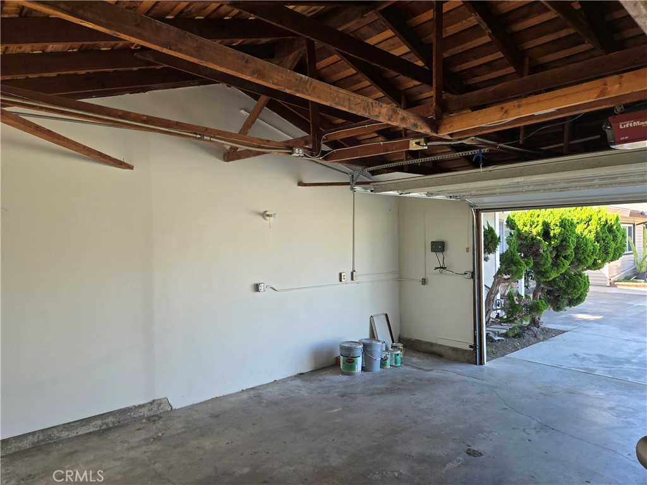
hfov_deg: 73.9
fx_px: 430
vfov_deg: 58.9
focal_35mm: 23
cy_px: 242
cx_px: 324
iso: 50
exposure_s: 1/180
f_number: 1.8
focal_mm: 5.4
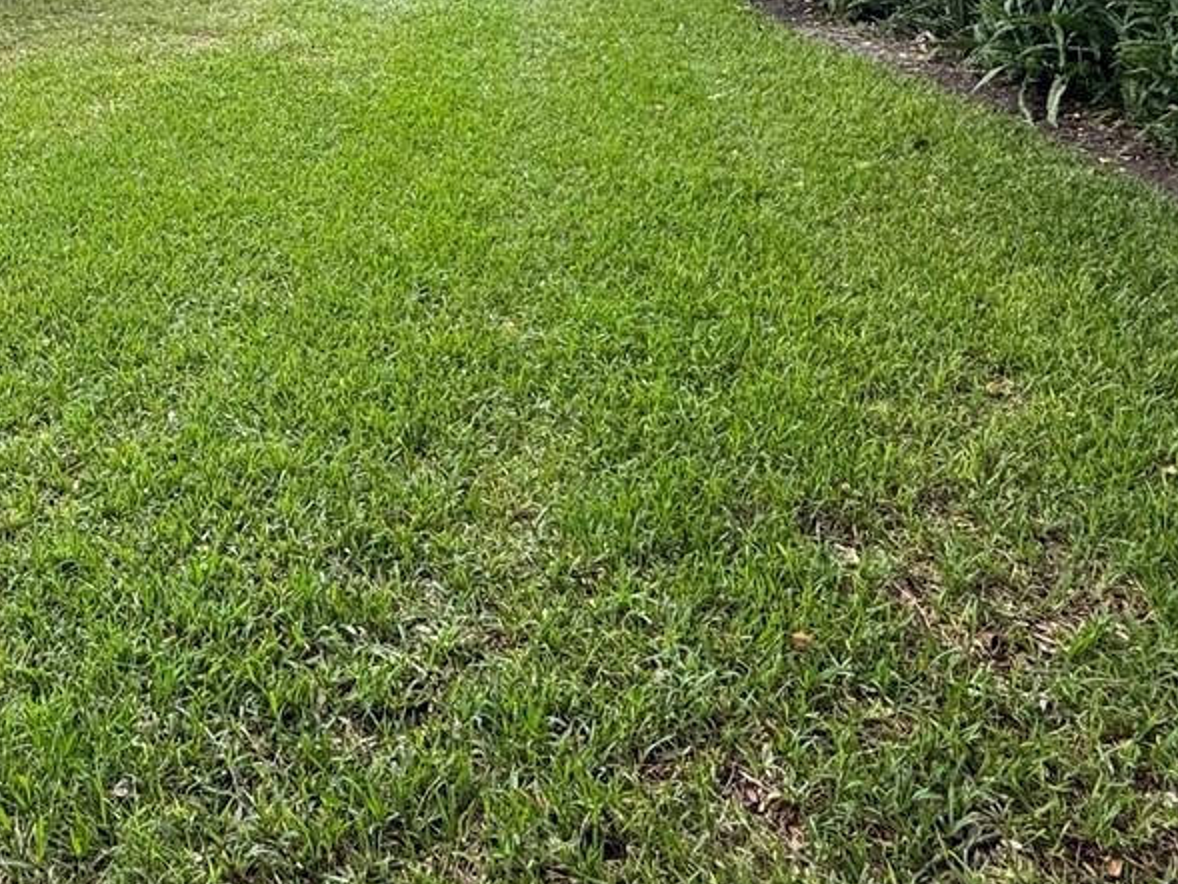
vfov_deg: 34.1
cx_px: 272
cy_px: -18
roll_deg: +1.0
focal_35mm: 38
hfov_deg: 46.9
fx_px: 1293
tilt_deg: -9.4
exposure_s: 1/146
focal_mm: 2.22
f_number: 2.2
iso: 40
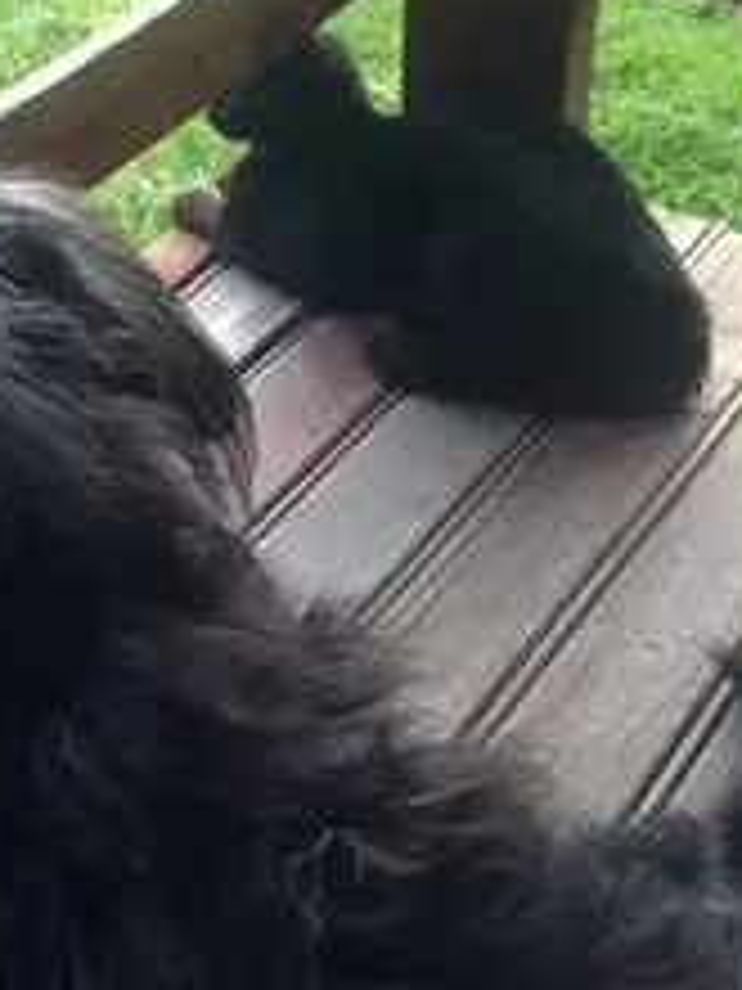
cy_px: 351
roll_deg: +3.6
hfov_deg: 19.4
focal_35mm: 75
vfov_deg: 25.9
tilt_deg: -34.2
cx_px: 137
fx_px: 2144
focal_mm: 4.12
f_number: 2.4
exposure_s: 1/60
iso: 50
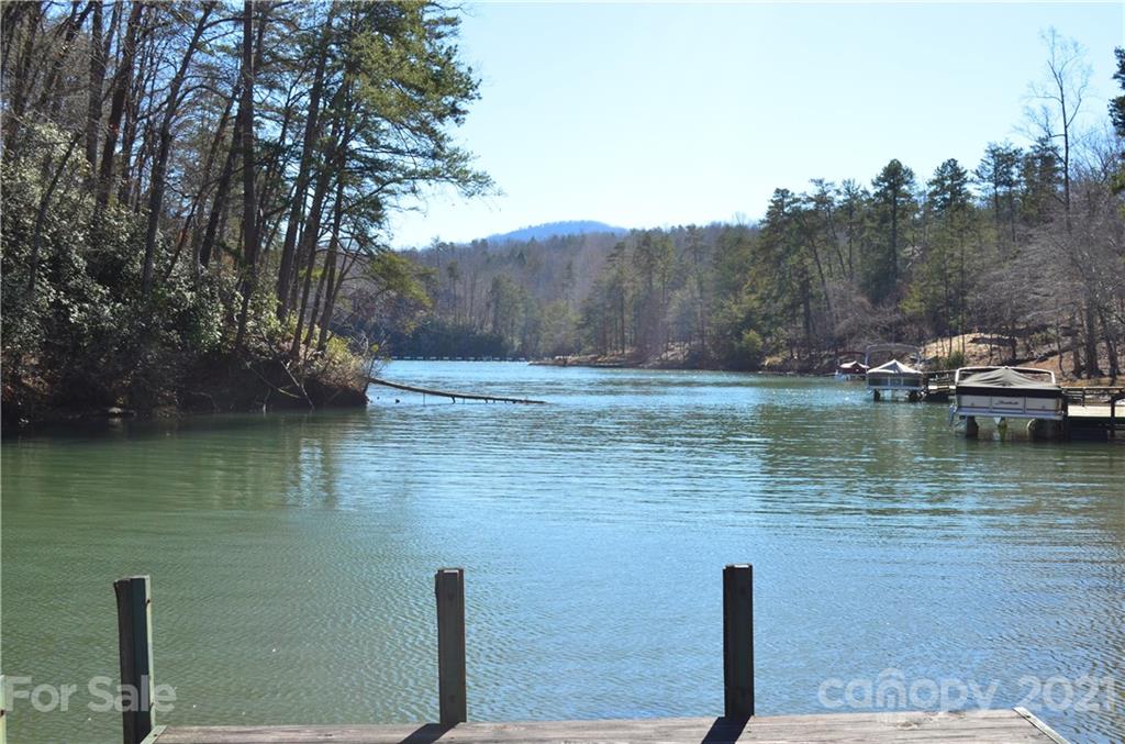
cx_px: 562
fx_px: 1216
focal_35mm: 39
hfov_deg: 49.7
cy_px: 372
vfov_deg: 34.0
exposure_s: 1/250
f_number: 10
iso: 320
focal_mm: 26
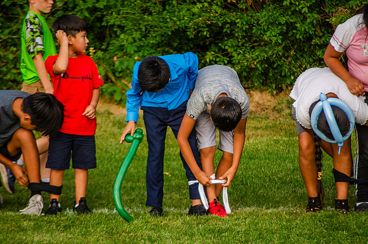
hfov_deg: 7.2
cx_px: 184
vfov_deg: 4.8
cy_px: 122
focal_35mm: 285
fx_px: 2907
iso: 320
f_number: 5.6
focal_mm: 190
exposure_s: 1/500
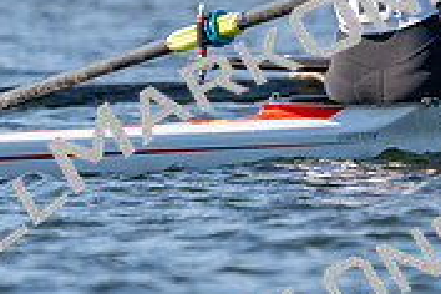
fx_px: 17541
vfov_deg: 1.0
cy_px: -66
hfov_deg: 1.4
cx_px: 396
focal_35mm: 1432
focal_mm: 437
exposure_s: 1/1600
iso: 400
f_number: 6.3
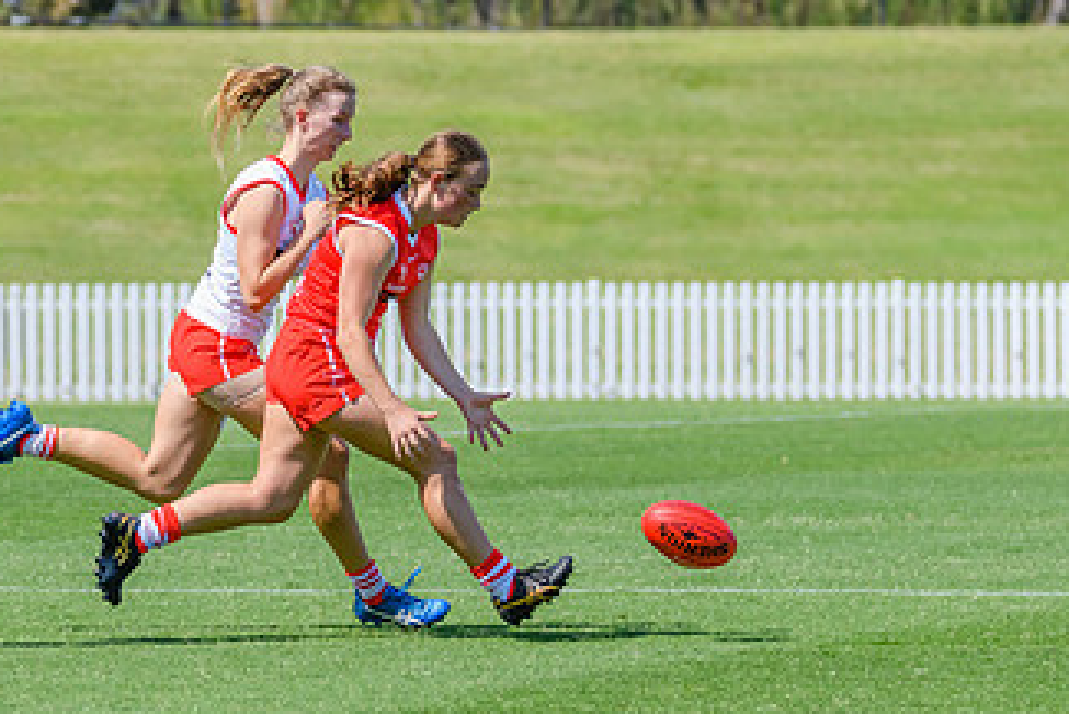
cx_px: 570
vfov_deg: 2.2
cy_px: 332
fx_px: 18240
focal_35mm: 614
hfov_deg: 3.4
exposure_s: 1/2000
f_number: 7.1
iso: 800
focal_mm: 250
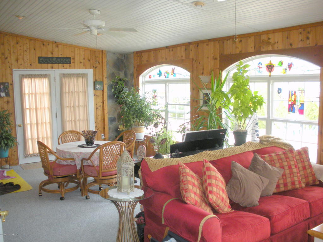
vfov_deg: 40.7
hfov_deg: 52.6
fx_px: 327
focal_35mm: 35
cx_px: 162
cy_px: 121
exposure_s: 1/60
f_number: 3.5
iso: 225
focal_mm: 6.3
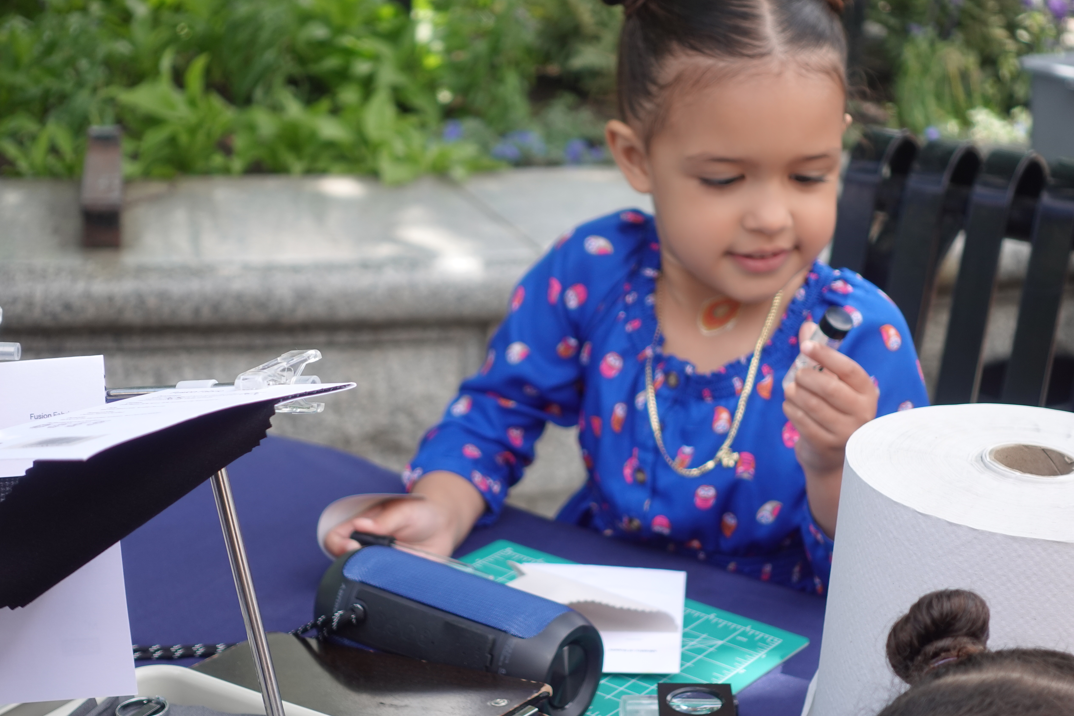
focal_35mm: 76
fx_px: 2267
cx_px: 547
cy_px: 384
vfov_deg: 17.9
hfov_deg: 26.7
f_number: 2.8
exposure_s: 1/500
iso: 125
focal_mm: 25.7
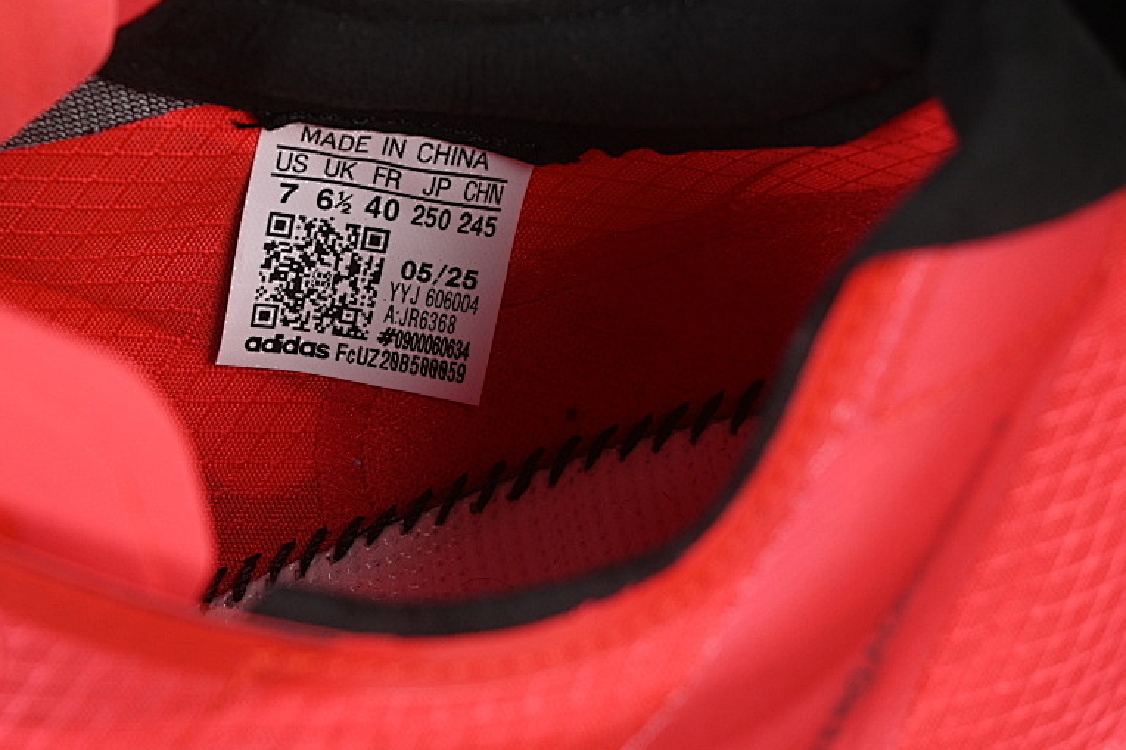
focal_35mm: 106
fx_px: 3315
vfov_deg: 12.9
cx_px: 382
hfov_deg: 19.2
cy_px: 298
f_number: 7.1
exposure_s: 1/80
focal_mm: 50
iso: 160
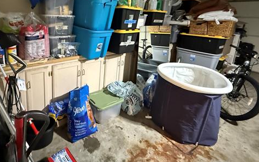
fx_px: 141
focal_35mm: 20
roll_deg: -1.9
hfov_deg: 82.4
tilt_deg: -10.9
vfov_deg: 57.2
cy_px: 44
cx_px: 88
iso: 1250
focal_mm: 2.22
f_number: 2.2
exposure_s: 1/40
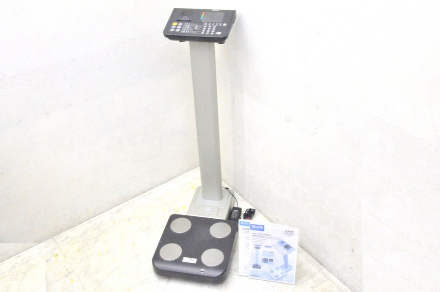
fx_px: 476
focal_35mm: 39
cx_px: 220
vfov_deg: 34.1
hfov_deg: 49.6
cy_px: 146
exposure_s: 1/25
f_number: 25
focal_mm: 26
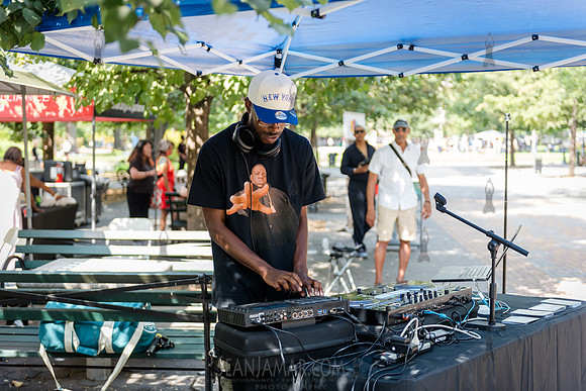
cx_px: 293
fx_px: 912
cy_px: 196
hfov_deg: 35.6
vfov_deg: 24.2
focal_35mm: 56
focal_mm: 56
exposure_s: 1/250
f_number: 2.8
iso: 250
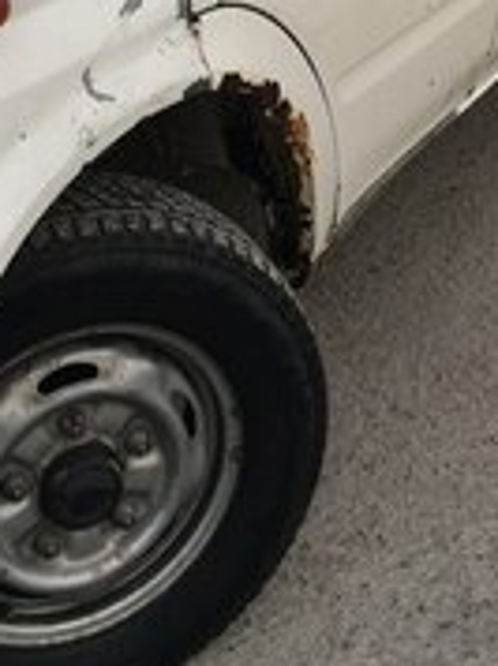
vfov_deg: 22.1
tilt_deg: -14.2
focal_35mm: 81
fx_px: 1557
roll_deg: +1.6
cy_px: -153
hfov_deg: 18.1
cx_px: 374
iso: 25
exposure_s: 1/100
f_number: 2.2
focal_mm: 4.15
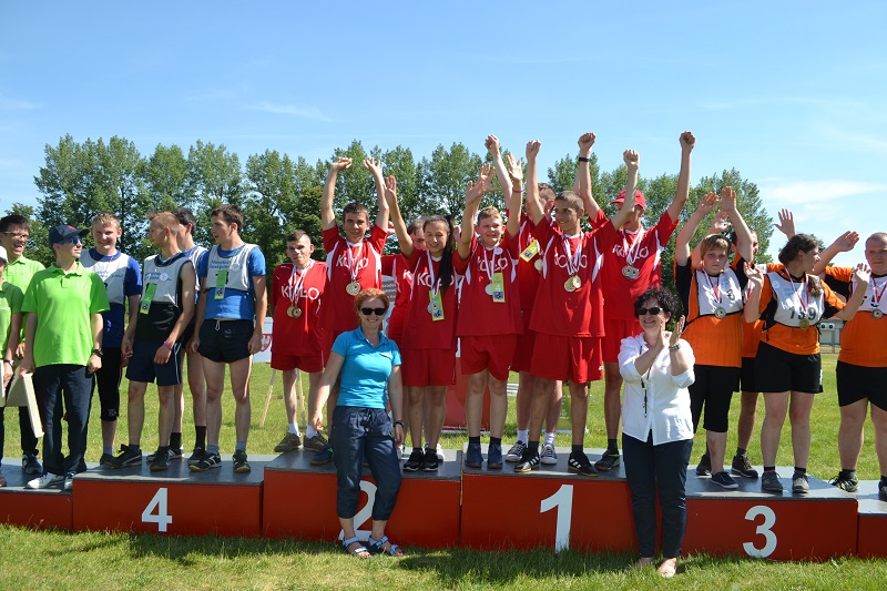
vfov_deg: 47.9
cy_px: 296
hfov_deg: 67.4
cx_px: 444
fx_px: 665
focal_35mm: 27
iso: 100
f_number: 5.6
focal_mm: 18
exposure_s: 1/200
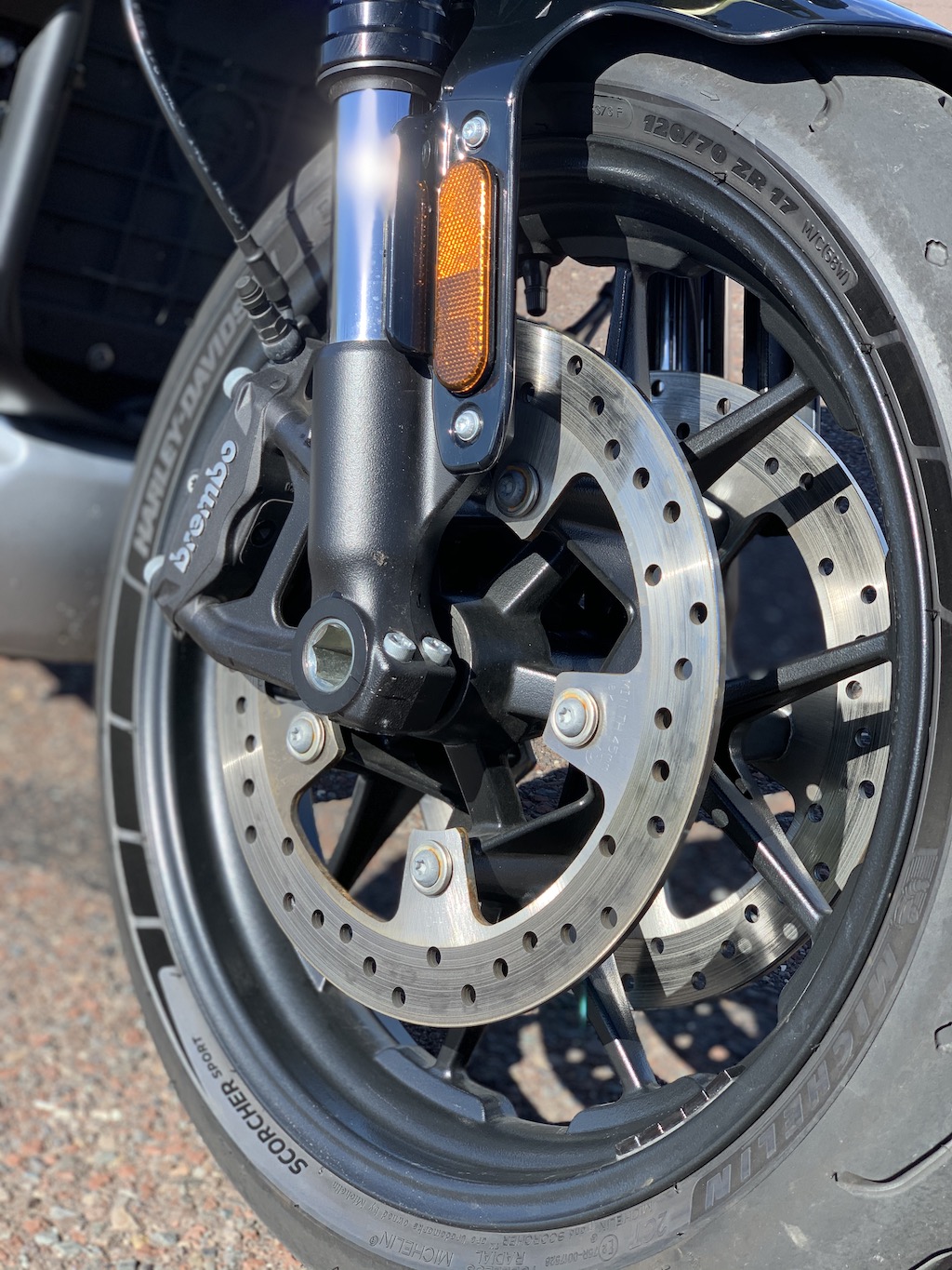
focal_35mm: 52
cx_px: 476
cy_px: 635
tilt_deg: -24.4
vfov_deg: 36.8
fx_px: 1906
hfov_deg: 28.0
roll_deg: -6.1
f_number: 2.4
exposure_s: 1/358
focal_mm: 6
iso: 16
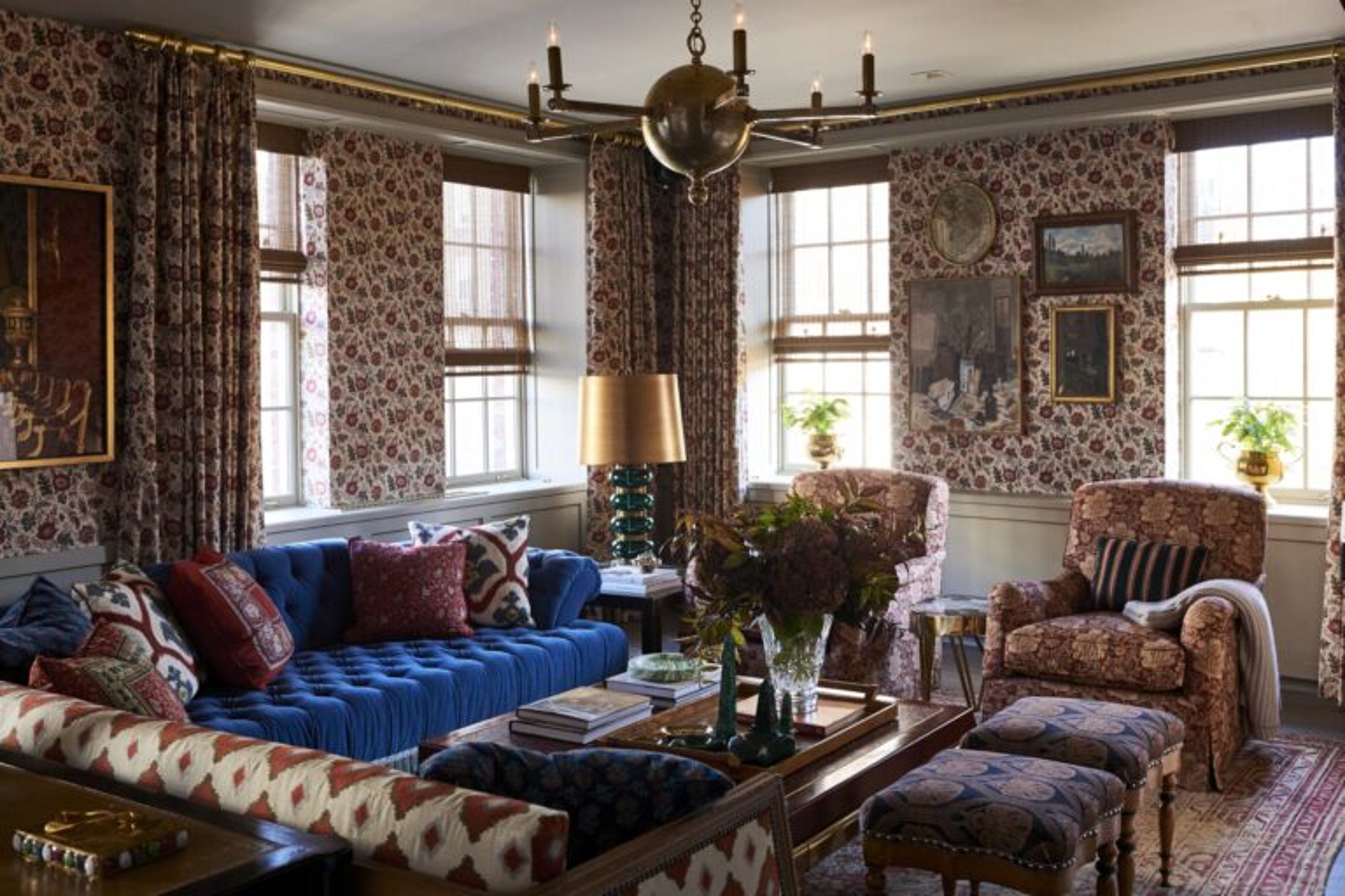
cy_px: 448
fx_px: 1308
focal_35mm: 35
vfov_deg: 37.9
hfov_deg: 54.4
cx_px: 672
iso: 400
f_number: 9
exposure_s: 1/6
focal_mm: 35
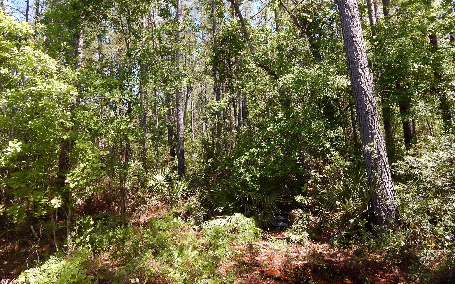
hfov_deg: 72.5
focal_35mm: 25
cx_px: 227
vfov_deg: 48.9
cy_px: 111
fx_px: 310
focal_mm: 4
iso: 125
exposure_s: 1/320
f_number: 3
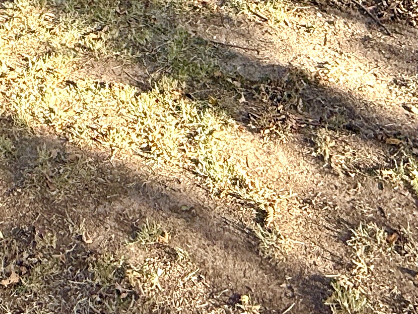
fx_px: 821
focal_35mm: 68
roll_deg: +0.2
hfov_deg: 27.4
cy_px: -326
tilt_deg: -0.2
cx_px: 33
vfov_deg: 16.3
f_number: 2.2
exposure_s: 1/247
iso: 50
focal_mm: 2.22
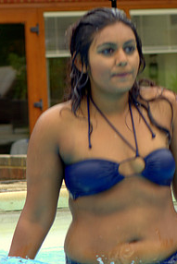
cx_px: 114
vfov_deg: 8.7
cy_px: 81
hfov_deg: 5.8
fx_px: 1738
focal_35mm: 236
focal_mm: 100
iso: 100
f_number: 5.6
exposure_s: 1/80
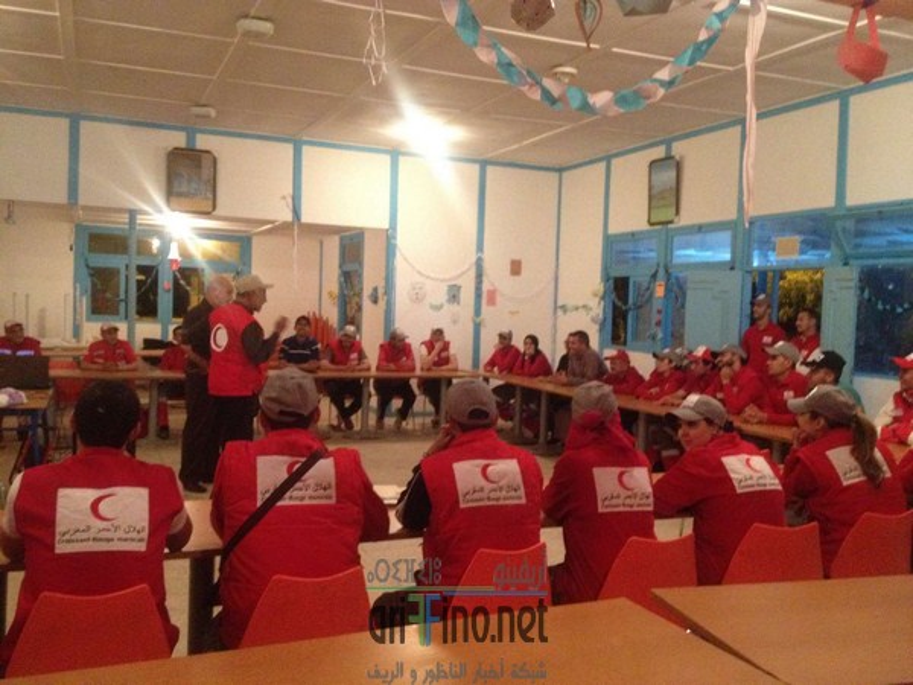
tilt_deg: -5.2
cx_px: 456
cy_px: 342
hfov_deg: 52.6
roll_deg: -1.2
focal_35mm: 35
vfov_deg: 40.7
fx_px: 923
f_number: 2.4
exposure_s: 1/15
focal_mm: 4.28
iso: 640
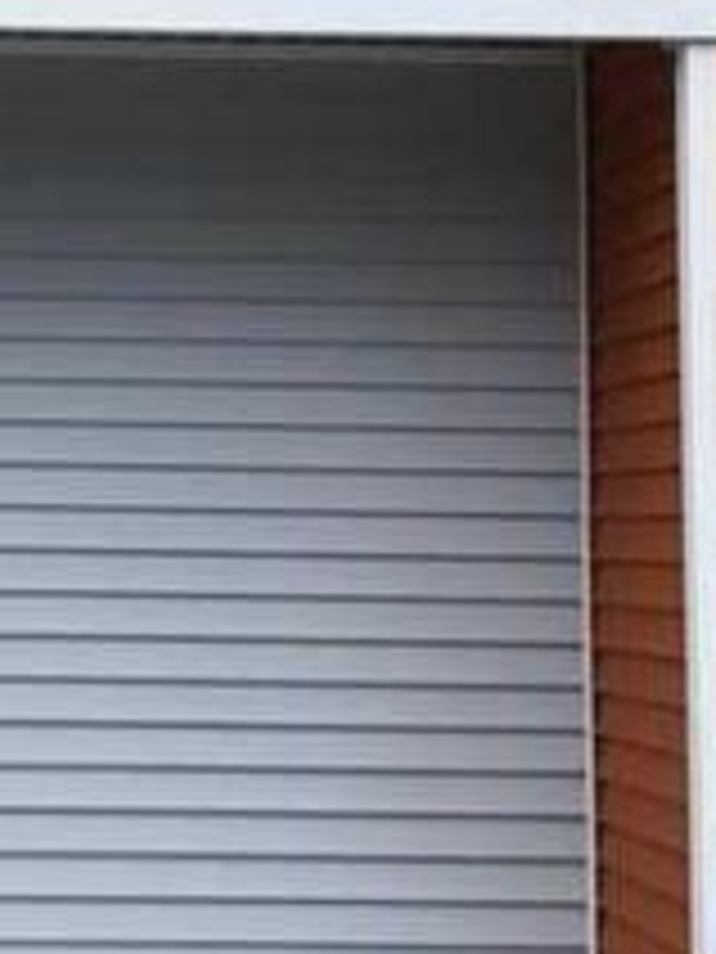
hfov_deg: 16.4
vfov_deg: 22.1
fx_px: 2427
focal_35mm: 88
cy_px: 290
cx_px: -32
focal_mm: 4
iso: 20
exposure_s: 1/600
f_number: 1.8
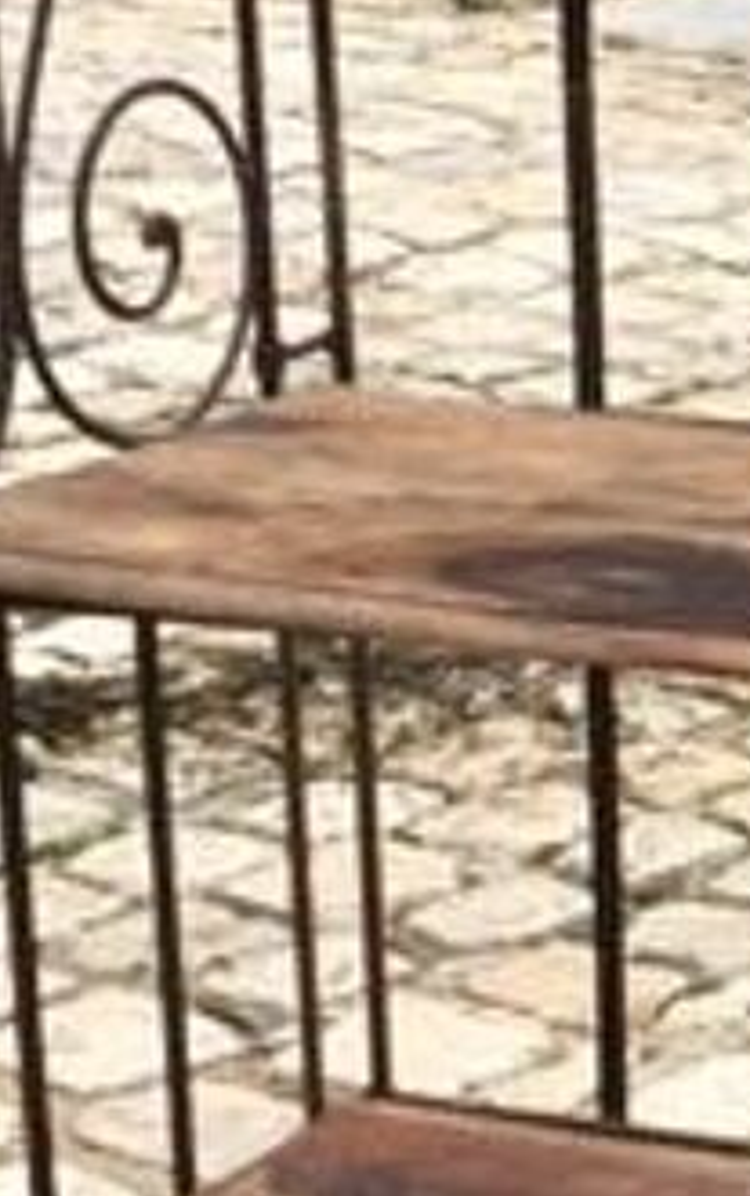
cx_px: 1109
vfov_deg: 16.8
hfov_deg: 10.3
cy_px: 661
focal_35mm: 124
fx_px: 4045
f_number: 2.2
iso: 25
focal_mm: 4.15
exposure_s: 1/855
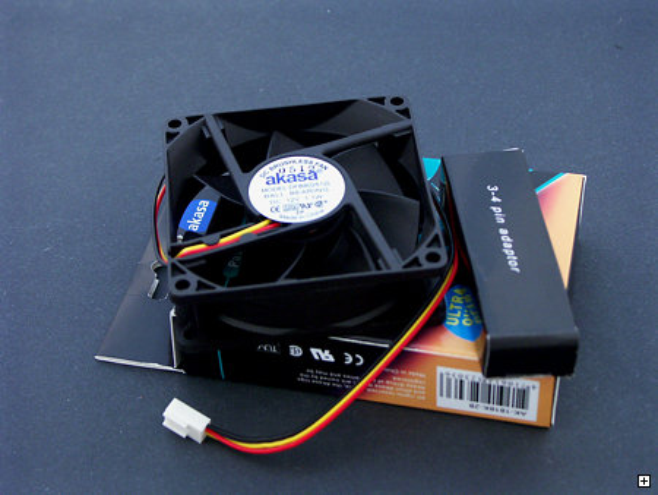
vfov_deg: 19.2
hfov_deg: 25.3
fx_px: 1464
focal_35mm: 77
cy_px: 248
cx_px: 329
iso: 200
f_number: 3.2
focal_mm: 19.16
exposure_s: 1/50
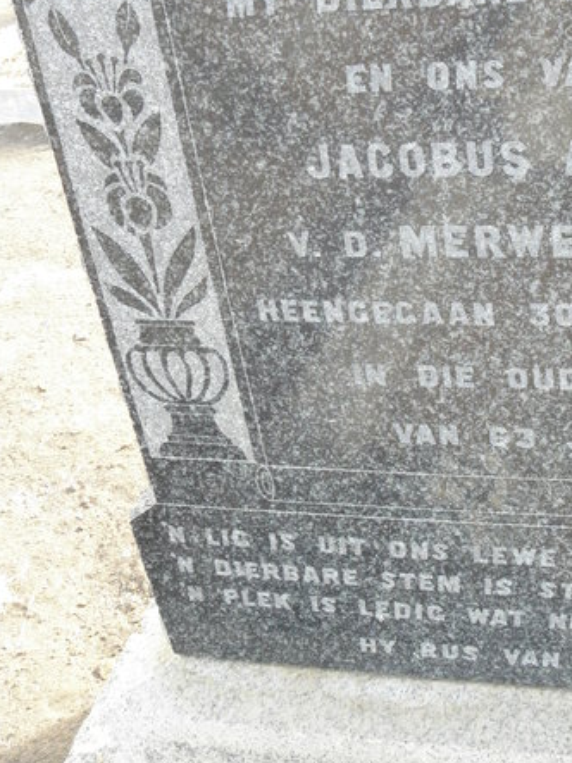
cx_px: 482
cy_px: 277
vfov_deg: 40.1
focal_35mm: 47
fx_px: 1036
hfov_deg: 29.9
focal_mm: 4.6
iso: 200
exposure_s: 1/50
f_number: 6.3
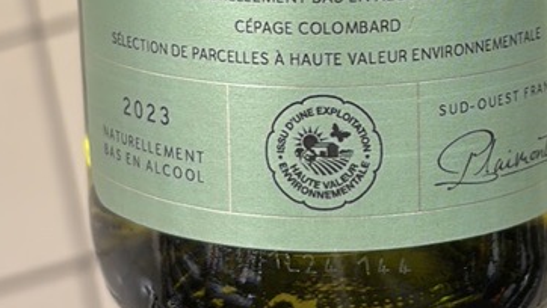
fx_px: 755
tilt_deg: -68.2
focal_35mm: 52
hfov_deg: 39.7
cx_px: 331
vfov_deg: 20.9
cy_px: -100
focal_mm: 5.96
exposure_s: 1/40
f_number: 1.6
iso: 64
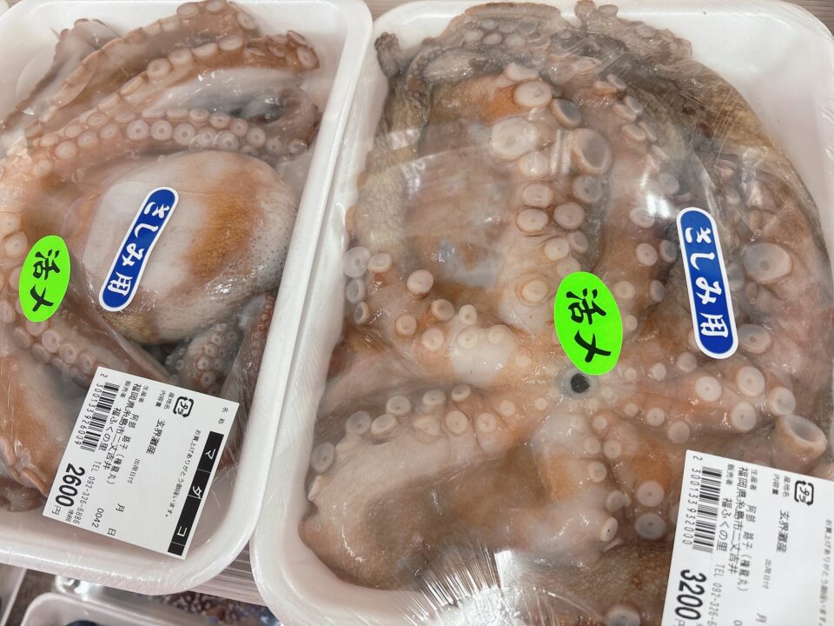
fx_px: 626
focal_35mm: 26
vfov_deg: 53.1
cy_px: 313
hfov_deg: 67.3
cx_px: 417
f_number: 1.6
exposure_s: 1/60
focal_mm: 5.96
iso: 100
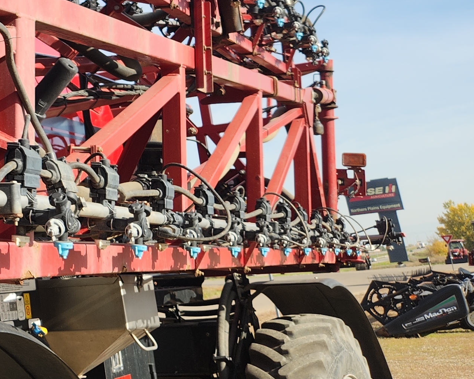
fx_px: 996
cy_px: 75
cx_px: -253
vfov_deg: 21.3
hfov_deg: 21.9
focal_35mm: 71
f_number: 1.8
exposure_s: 1/917
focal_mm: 5.4
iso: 20
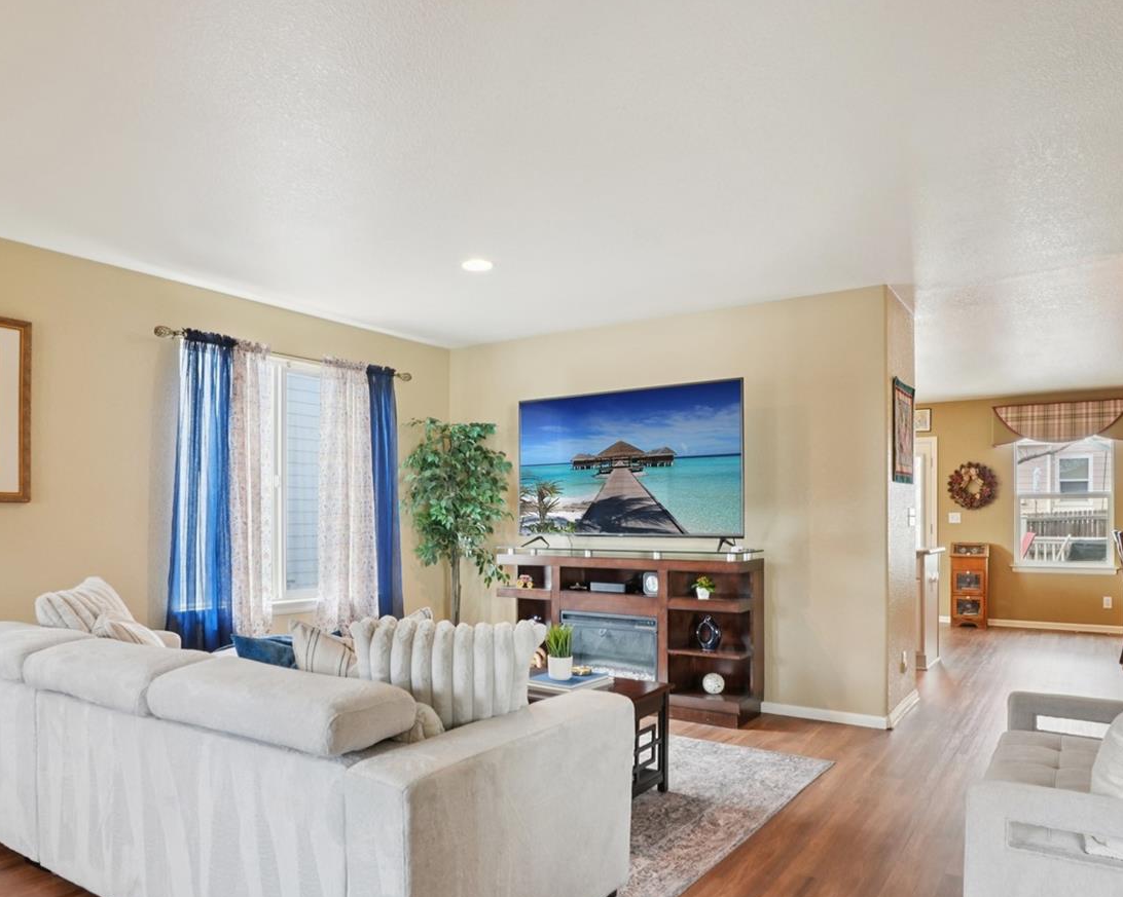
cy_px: 521
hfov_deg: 73.2
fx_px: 754
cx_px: 517
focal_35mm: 23
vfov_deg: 61.2
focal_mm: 11
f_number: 8
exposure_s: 1/15
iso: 400
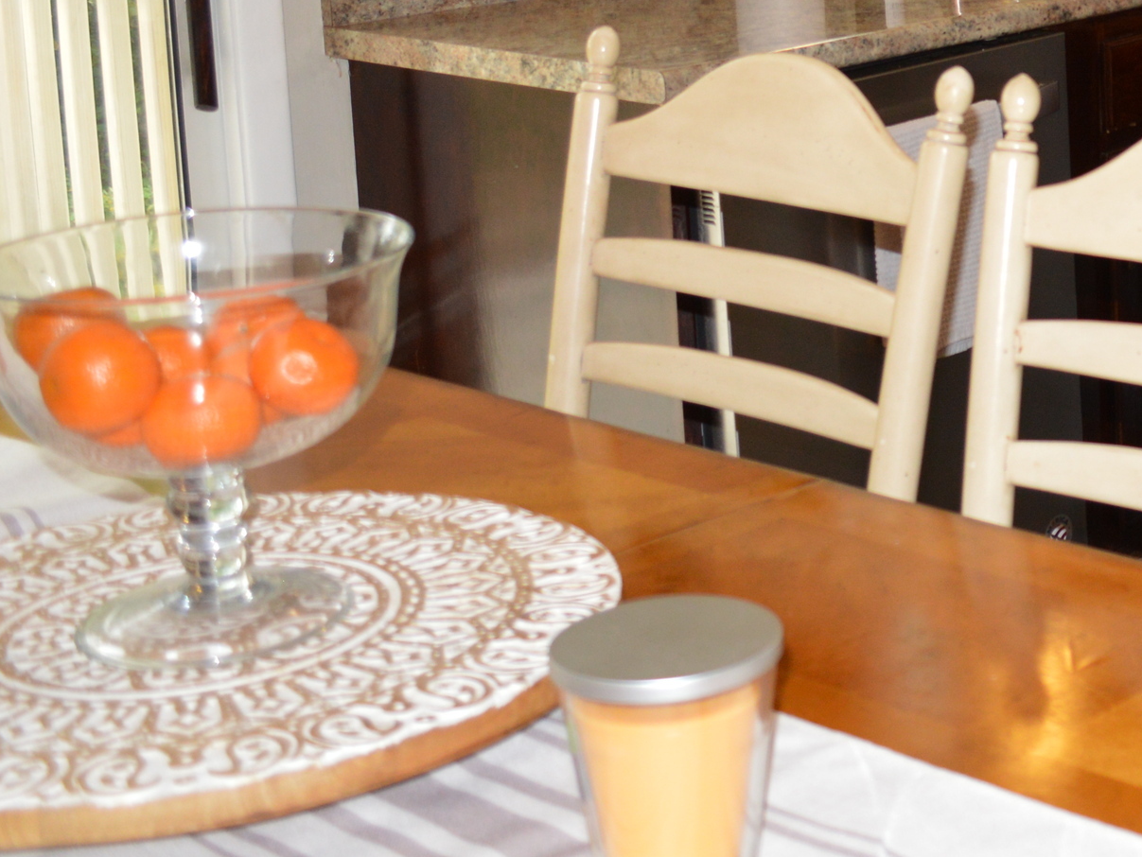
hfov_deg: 25.6
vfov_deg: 21.5
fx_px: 2178
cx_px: 1446
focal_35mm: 66
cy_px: 1
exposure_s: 1/60
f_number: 3.5
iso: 560
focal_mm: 18
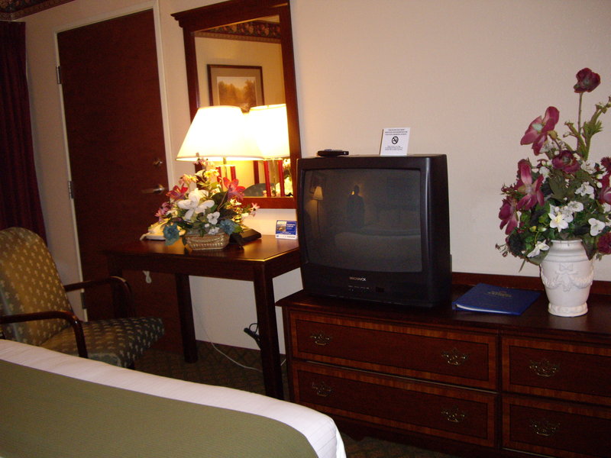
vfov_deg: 37.7
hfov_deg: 49.0
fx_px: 671
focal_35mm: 38
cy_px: 229
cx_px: 306
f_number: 2.8
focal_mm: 7.9
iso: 400
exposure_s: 1/40
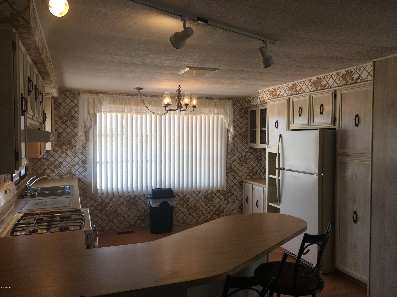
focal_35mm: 29
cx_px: 198
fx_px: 333
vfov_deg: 48.2
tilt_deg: -1.3
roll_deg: -0.8
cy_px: 148
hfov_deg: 61.7
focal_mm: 4.15
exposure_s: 1/120
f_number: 2.2
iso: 32
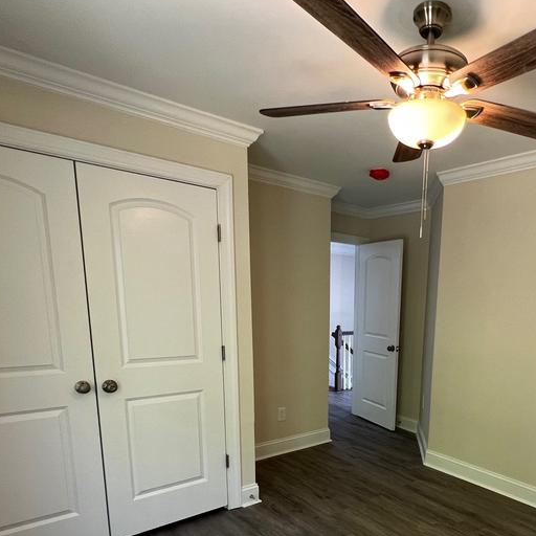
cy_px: 387
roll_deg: -1.8
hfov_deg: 64.6
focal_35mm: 23
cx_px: 378
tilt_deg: -10.4
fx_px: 403
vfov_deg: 64.1
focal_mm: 1.57
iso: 160
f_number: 1.8
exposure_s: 1/99
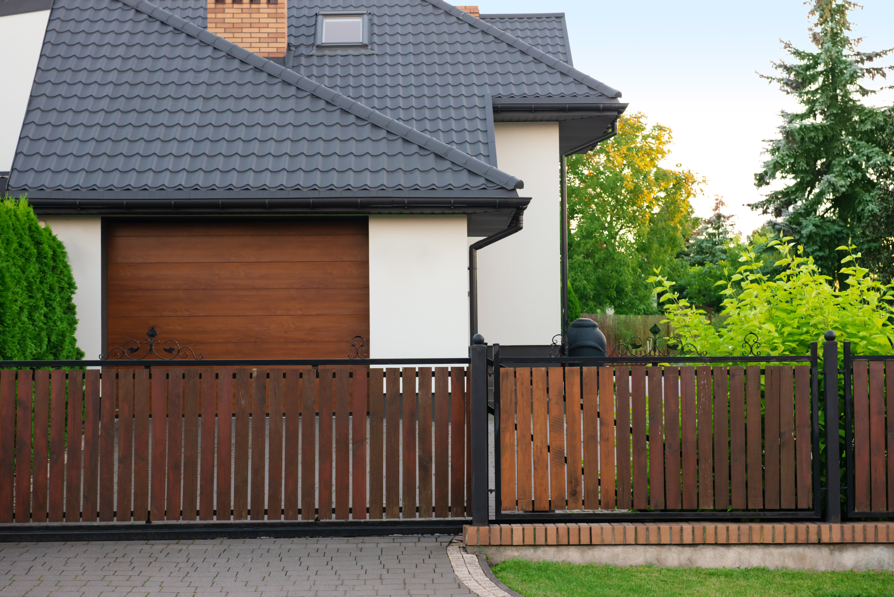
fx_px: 1739
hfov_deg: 28.8
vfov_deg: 19.5
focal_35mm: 70
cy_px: 298
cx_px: 447
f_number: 6.3
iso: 320
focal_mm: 70
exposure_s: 1/100
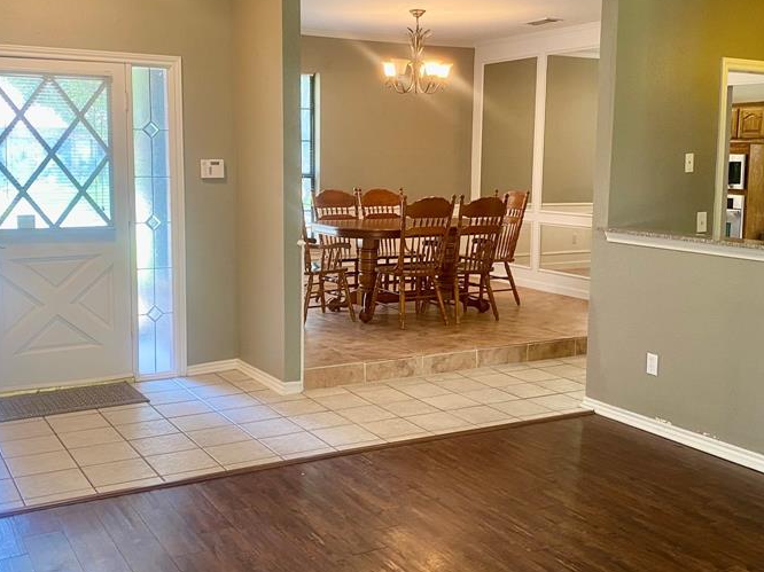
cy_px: 258
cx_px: 361
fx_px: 883
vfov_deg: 35.9
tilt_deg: -6.9
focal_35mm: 40
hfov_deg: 46.8
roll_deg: -1.0
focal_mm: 4.25
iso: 125
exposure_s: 1/60
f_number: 1.8
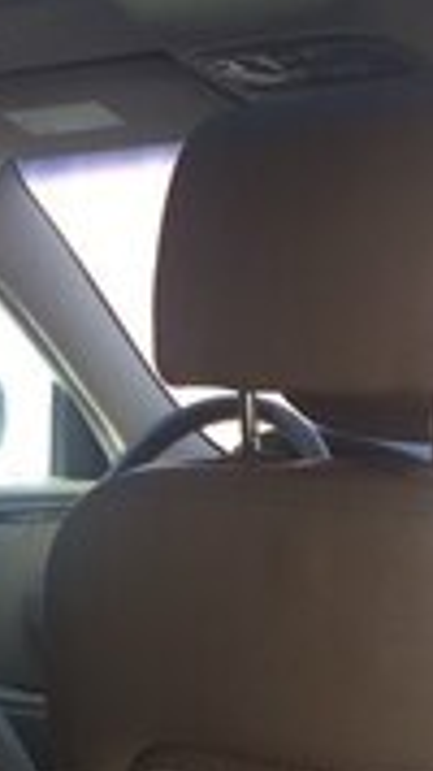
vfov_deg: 22.9
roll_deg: -3.6
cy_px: 823
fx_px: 1798
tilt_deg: -10.8
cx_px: 100
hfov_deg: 13.7
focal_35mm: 88
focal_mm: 4.15
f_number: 2.2
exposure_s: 1/241
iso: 32
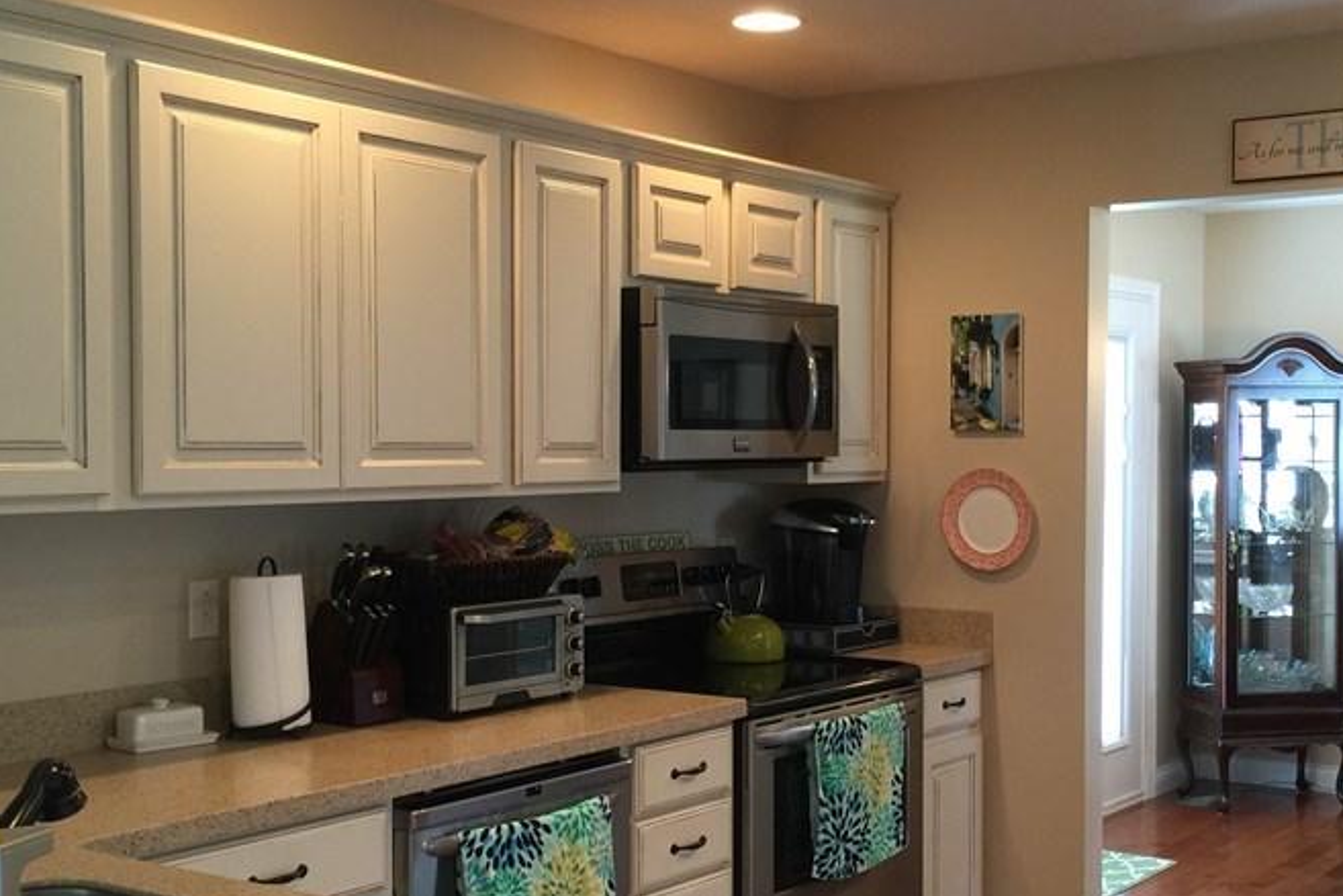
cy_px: 518
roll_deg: +0.0
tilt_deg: -2.2
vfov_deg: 28.6
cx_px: 781
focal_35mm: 47
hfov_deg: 41.8
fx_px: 1753
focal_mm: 4.15
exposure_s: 1/15
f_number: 2.2
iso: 50
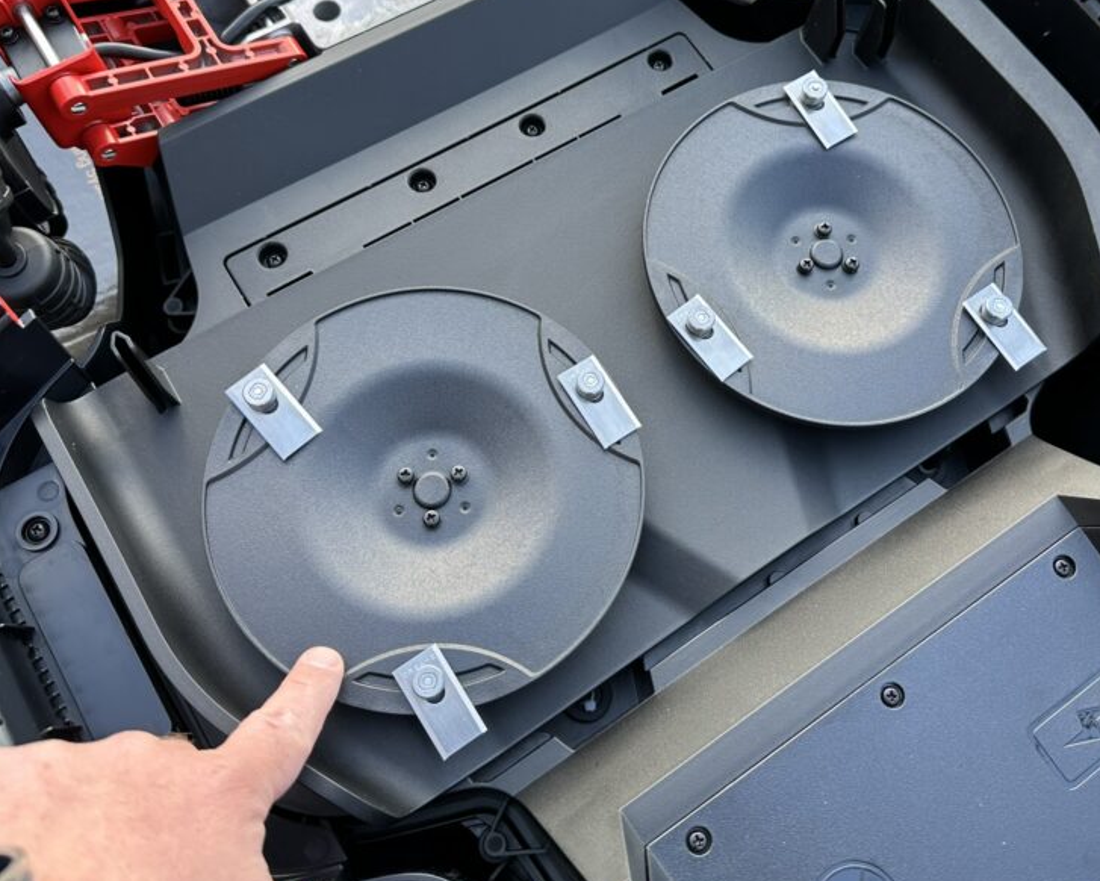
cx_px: 628
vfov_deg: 44.3
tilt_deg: -63.9
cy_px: 345
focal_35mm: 33
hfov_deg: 54.0
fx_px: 1075
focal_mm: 6.86
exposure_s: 1/174
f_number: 1.78
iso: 64
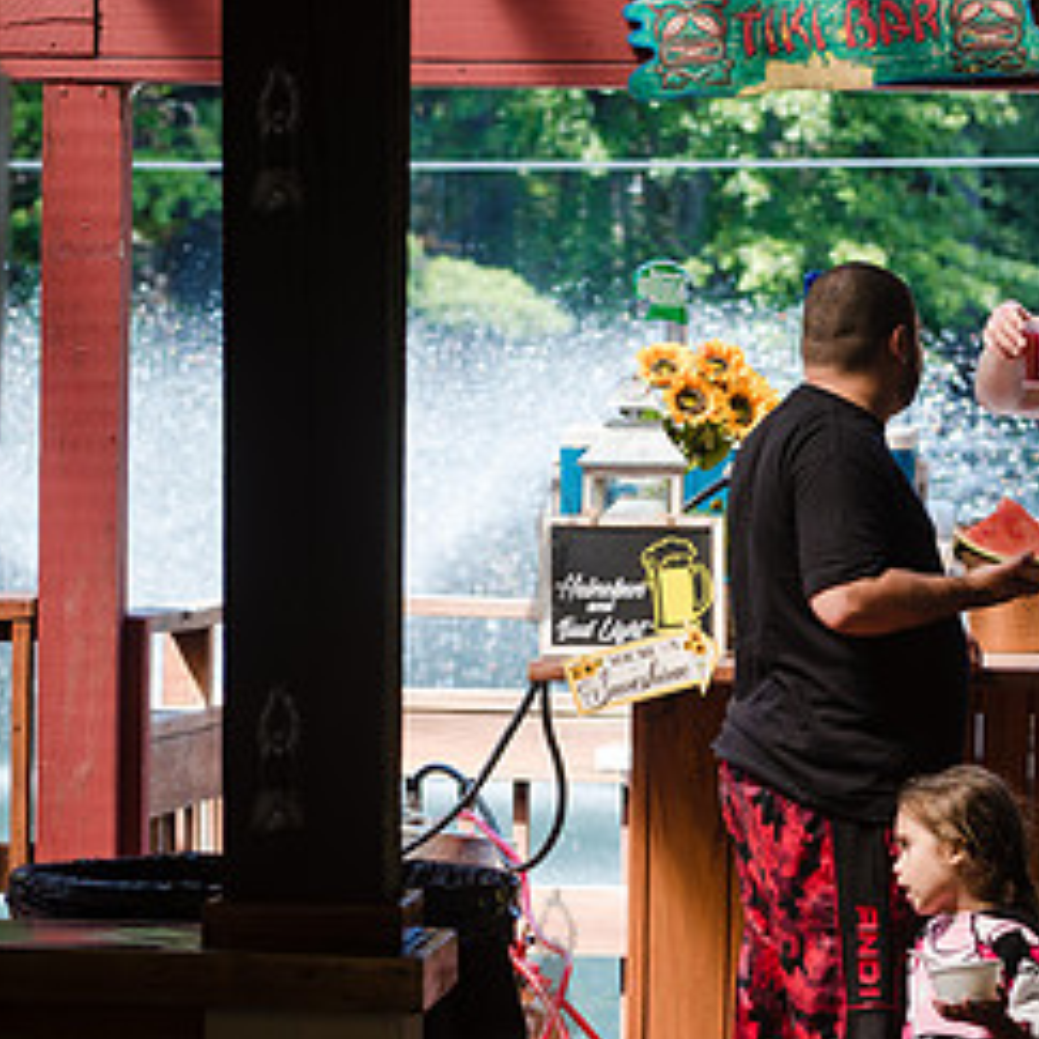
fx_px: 7776
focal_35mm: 229
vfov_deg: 7.6
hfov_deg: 7.6
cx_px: 1075
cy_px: 694
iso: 200
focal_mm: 105
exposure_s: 1/160
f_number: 5.6
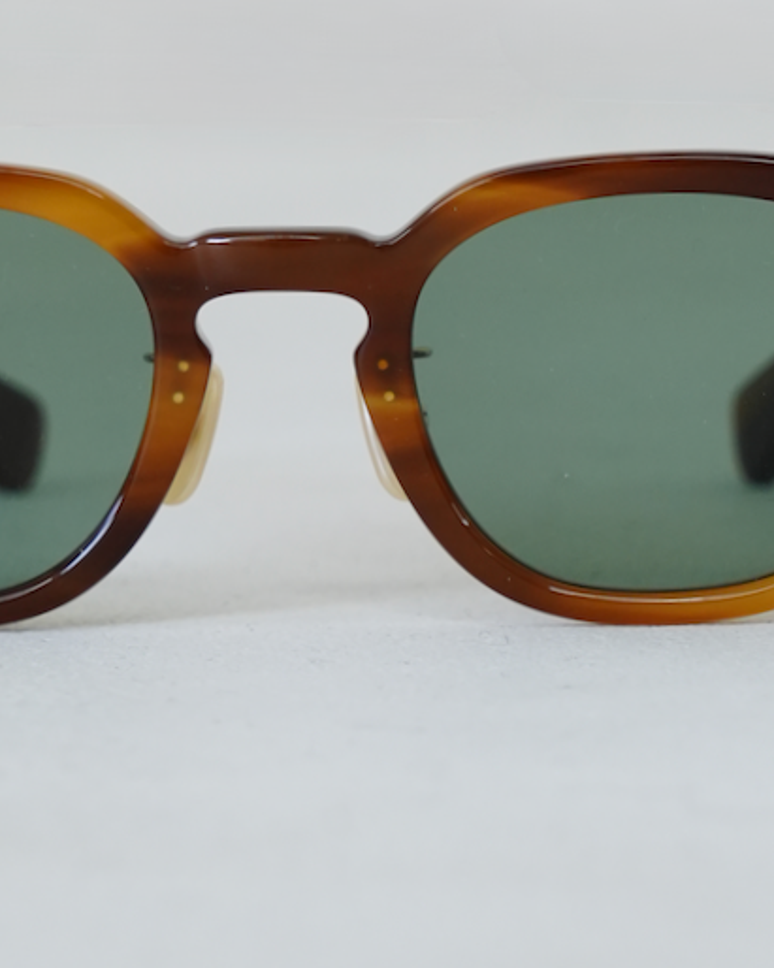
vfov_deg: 8.0
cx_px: 282
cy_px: 350
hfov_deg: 6.4
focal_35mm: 243
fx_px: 6960
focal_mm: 104
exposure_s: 1/30
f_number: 8
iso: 1000
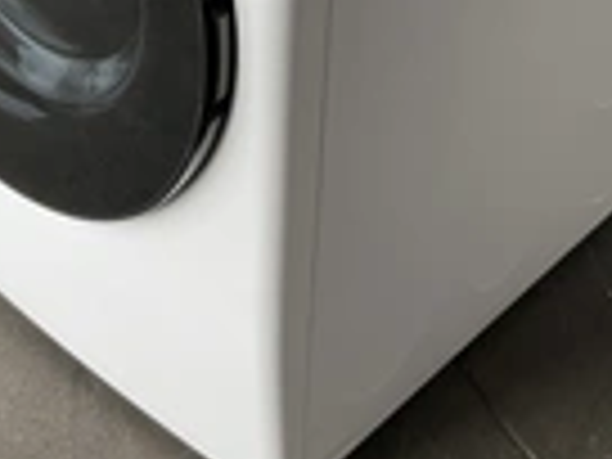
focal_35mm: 85
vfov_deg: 16.5
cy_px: -126
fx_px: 1503
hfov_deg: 23.0
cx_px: 252
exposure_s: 1/122
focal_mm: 3
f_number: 1.8
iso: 20
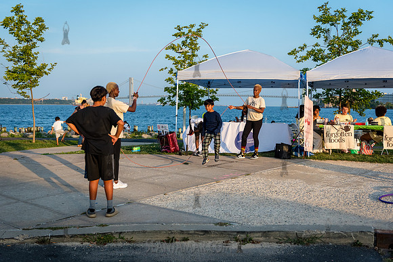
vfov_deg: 31.9
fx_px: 459
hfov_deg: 46.4
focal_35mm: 42
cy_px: 131
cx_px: 196
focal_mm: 42
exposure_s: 1/3200
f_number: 3.5
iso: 1000
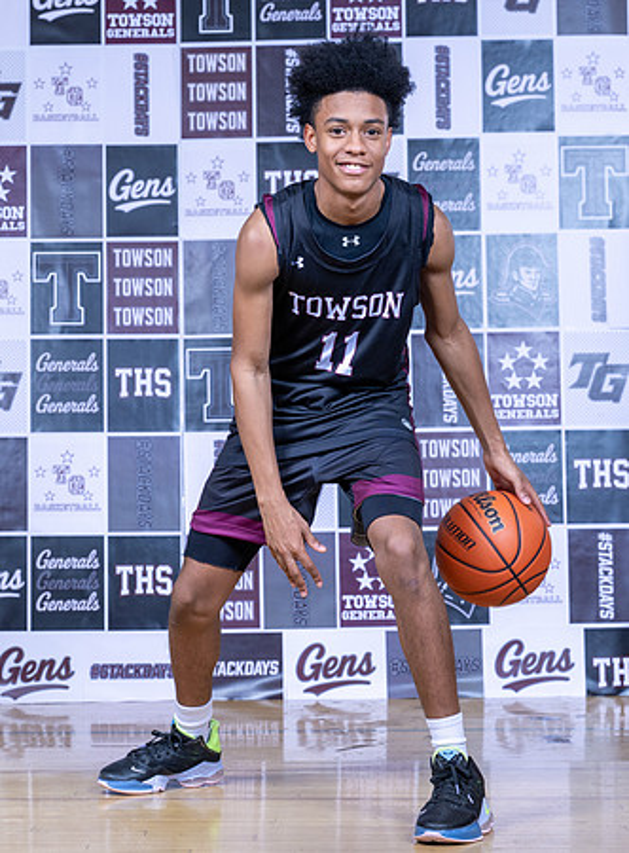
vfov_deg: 17.7
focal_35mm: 112
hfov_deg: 13.1
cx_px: 297
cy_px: 399
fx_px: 2742
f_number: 5.6
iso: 250
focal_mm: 70
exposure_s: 1/160
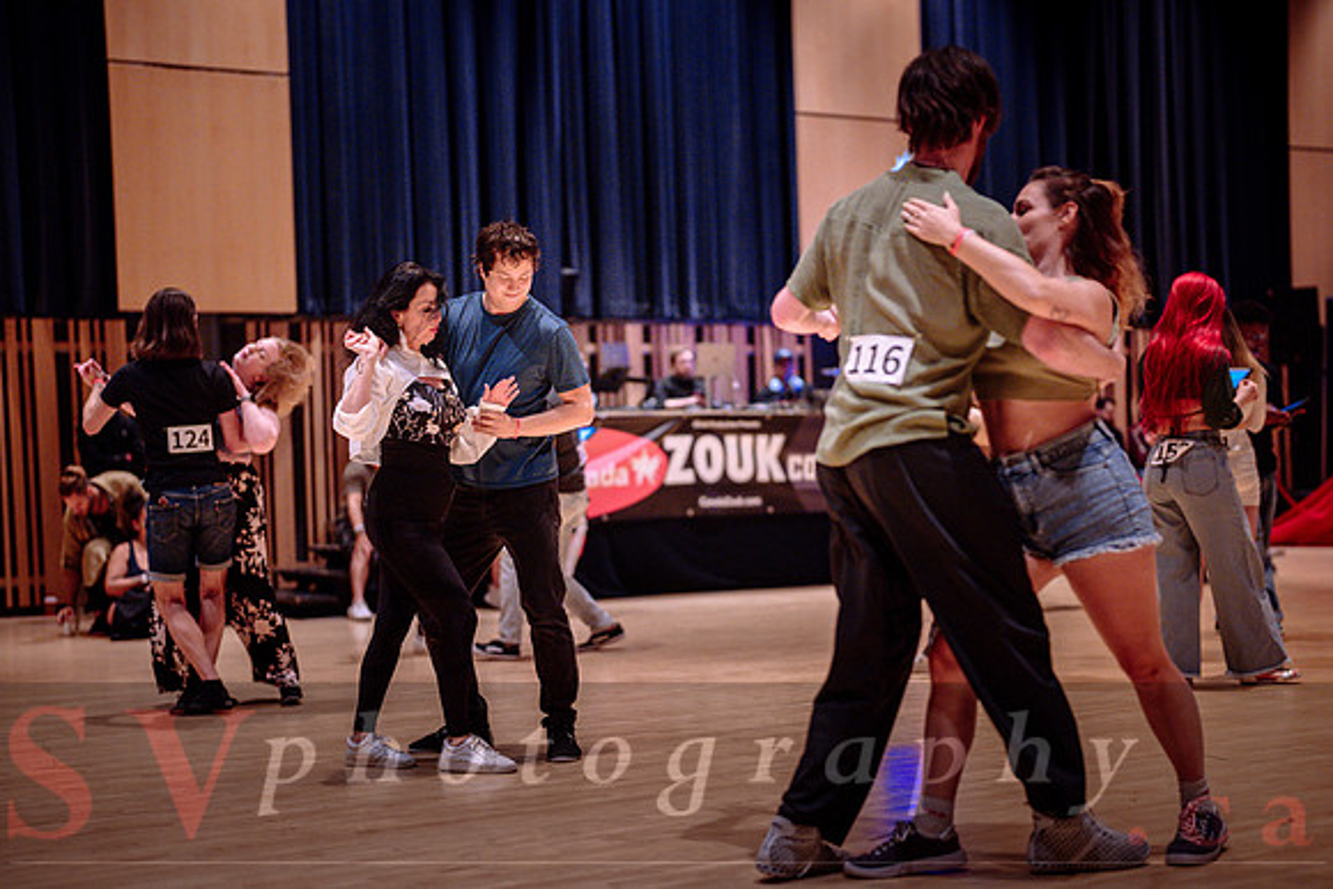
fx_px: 2124
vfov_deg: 23.6
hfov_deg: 34.8
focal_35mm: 57
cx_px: 666
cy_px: 510
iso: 1600
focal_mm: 50
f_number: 1.2
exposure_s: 1/250
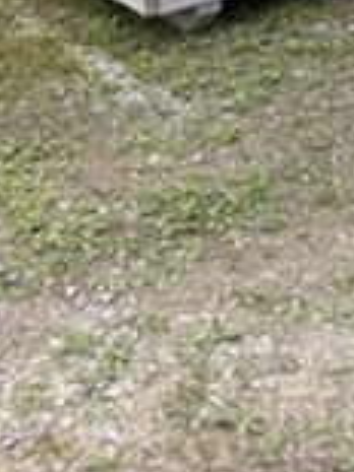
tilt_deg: -5.1
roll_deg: -1.0
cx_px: 198
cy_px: -282
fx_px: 1106
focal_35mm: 81
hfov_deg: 18.2
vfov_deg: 20.0
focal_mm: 6.76
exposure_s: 1/1314
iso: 100
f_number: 1.78
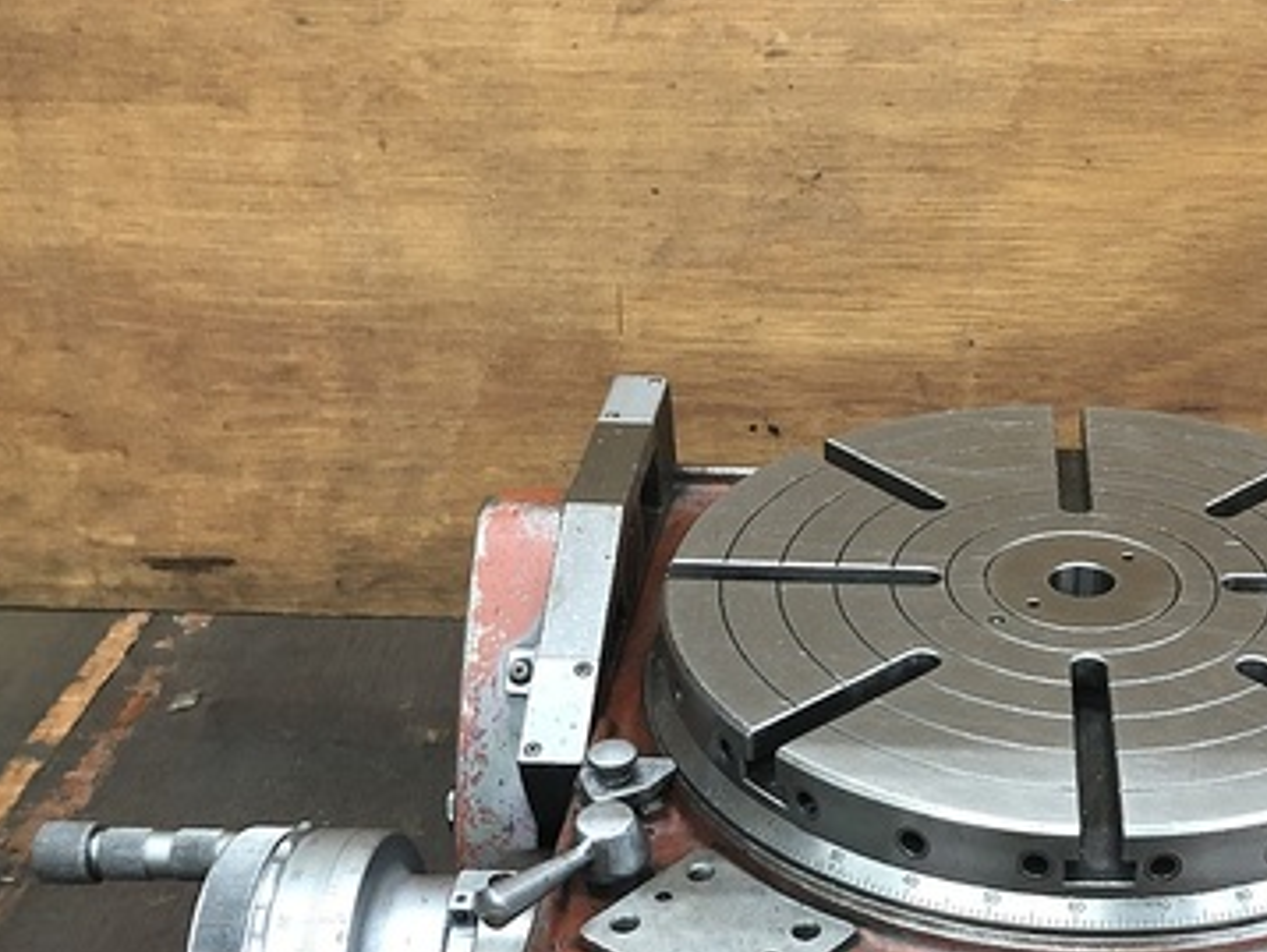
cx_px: 1051
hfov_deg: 36.6
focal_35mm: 50
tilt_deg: -37.1
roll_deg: -3.1
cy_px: 807
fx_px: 1831
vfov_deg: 28.3
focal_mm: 3.99
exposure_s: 1/15
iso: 100
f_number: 1.8
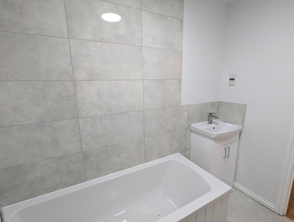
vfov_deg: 78.2
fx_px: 136
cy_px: 111
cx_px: 147
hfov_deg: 94.4
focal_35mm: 16
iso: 111
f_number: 2.2
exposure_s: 1/38.3
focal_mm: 2.35
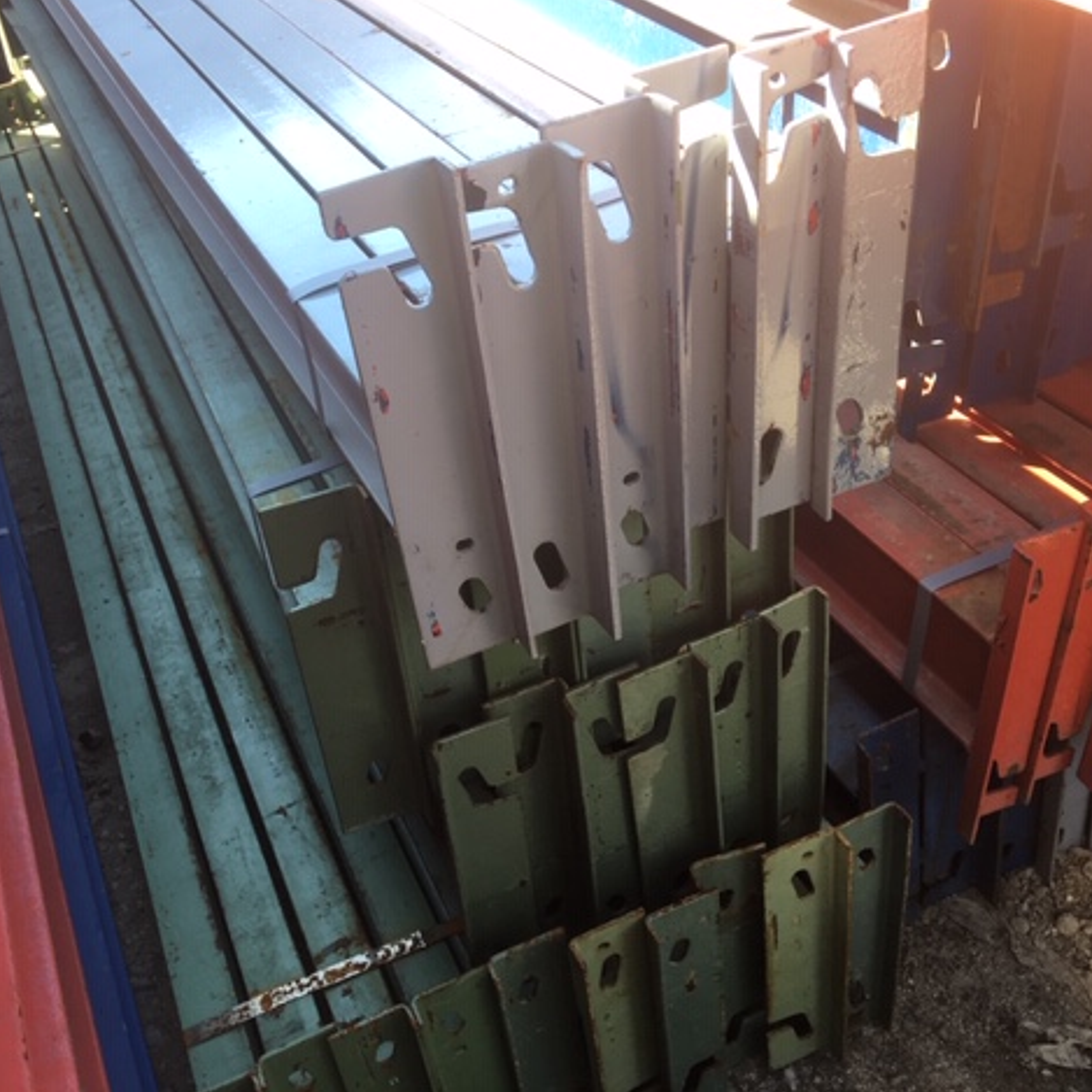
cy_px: 536
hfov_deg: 46.9
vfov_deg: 47.2
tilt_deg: -38.6
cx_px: 419
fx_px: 1249
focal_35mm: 35
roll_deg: +10.5
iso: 25
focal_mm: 4.15
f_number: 2.2
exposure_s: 1/102
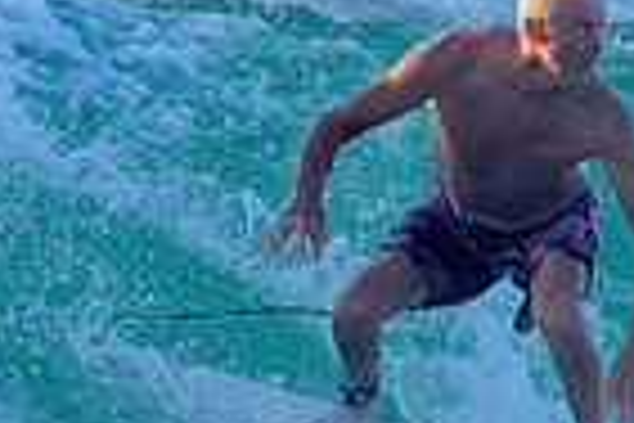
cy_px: 386
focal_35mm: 3915
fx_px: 68942
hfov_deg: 0.5
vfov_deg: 0.4
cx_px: 868
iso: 2500
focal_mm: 800
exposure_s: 1/1600
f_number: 11
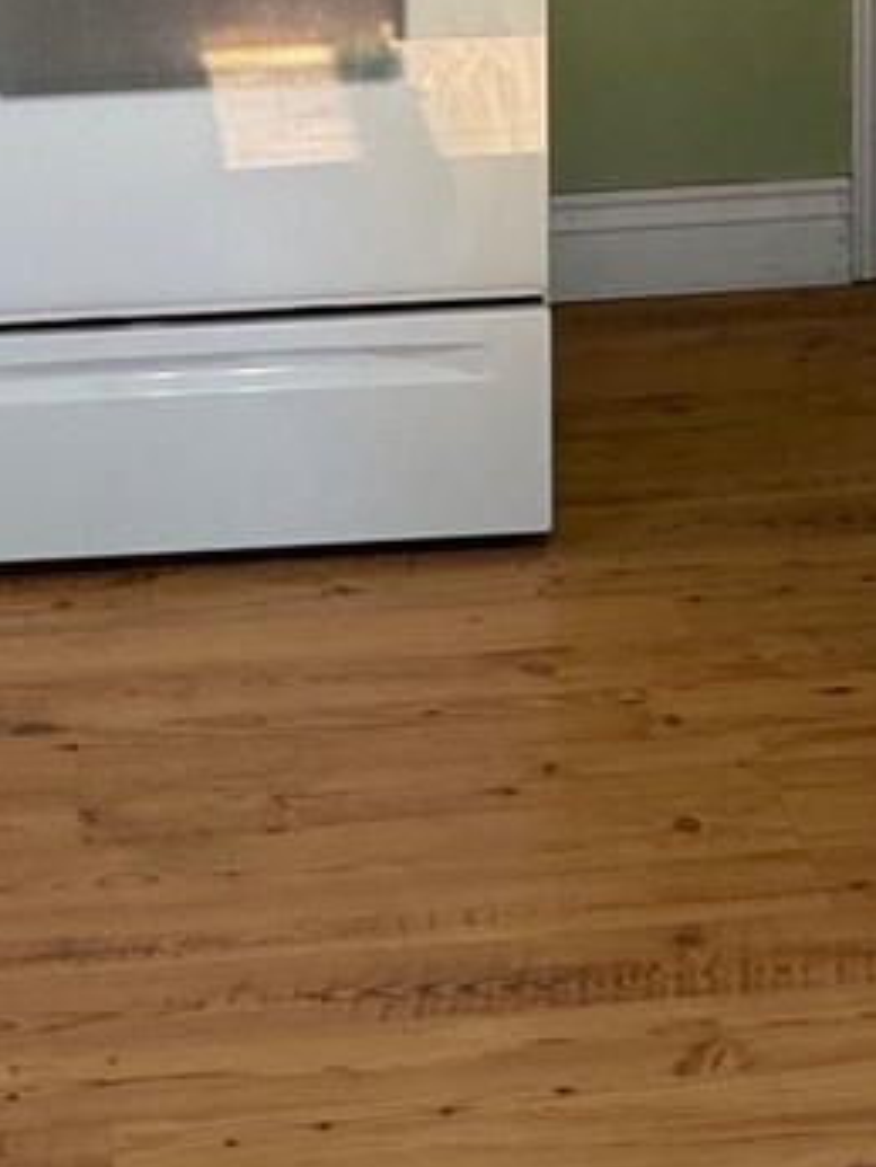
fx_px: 2799
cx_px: 213
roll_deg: +1.9
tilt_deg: -9.2
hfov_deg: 17.7
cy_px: -342
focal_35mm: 83
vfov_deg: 21.4
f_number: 2.2
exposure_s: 1/120
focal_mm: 2.22
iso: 160
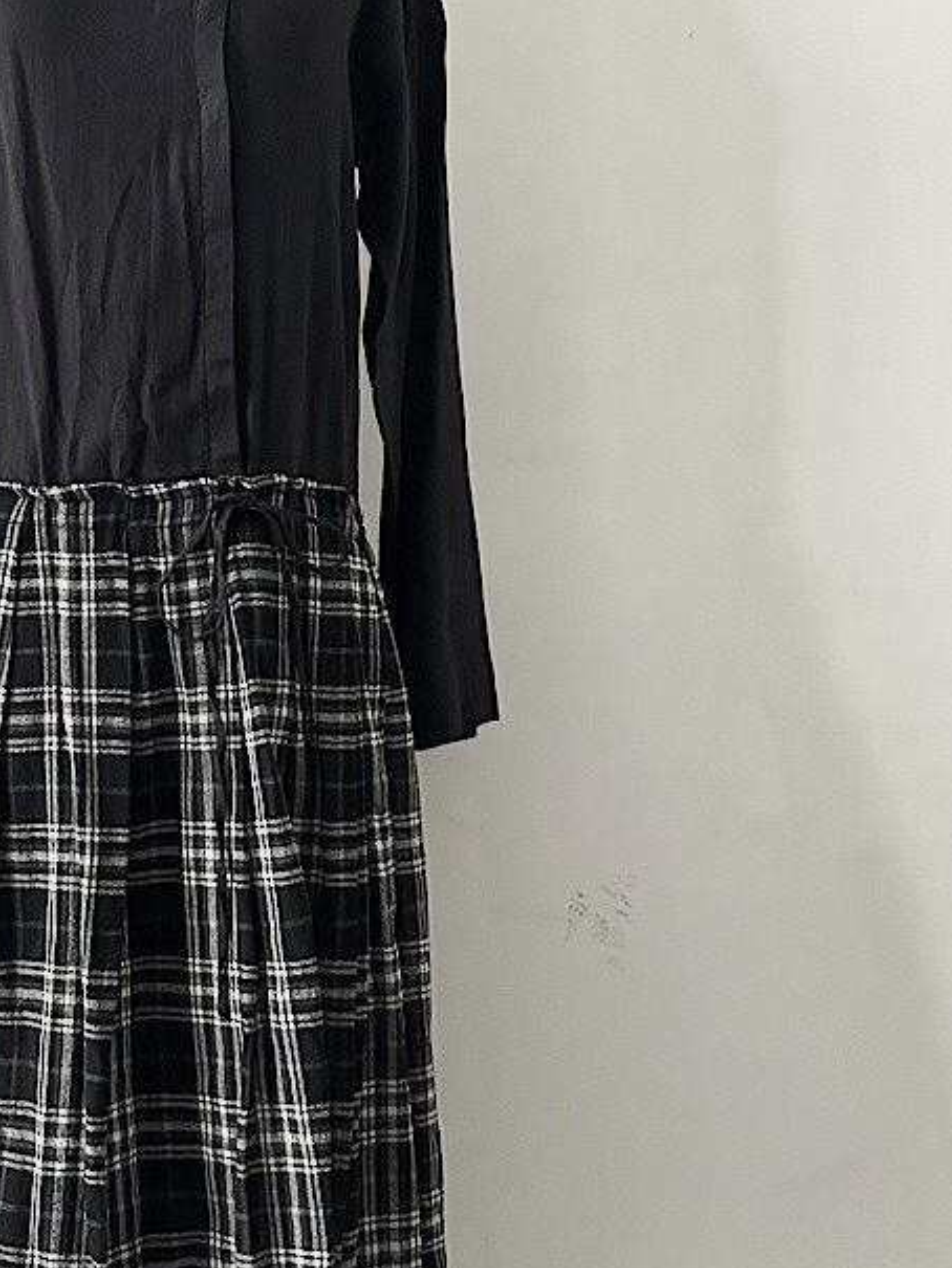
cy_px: 461
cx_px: 145
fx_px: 2016
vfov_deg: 34.7
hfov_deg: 25.9
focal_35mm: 55
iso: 400
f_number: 1.5
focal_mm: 5.7
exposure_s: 1/60
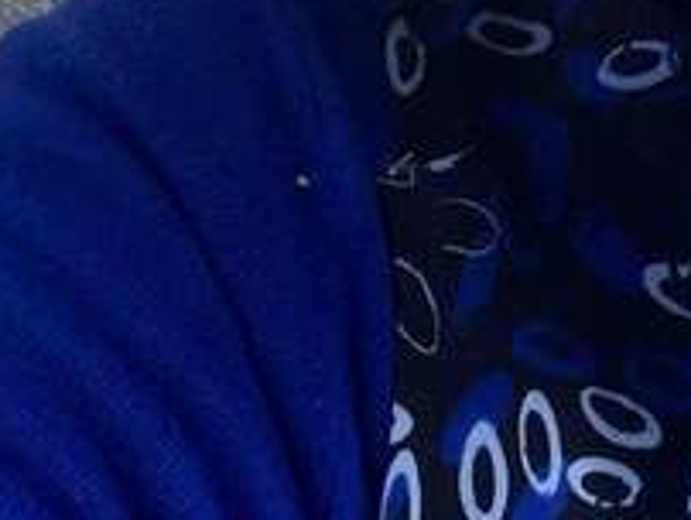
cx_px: 1252
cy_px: -455
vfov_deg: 8.3
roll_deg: +0.7
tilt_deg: -8.0
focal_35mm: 172
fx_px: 3438
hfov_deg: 10.7
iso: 32
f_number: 2.2
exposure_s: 1/138
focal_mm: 4.15
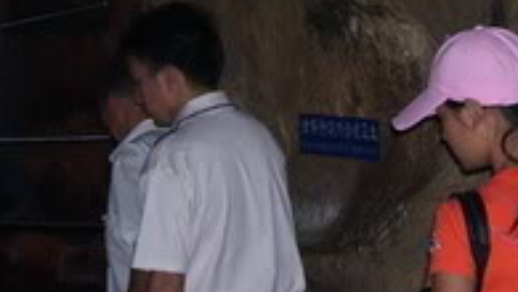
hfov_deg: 13.0
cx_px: 279
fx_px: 2268
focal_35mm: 165
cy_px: -19
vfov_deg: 7.3
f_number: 2.7
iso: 125
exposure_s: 1/60
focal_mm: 6
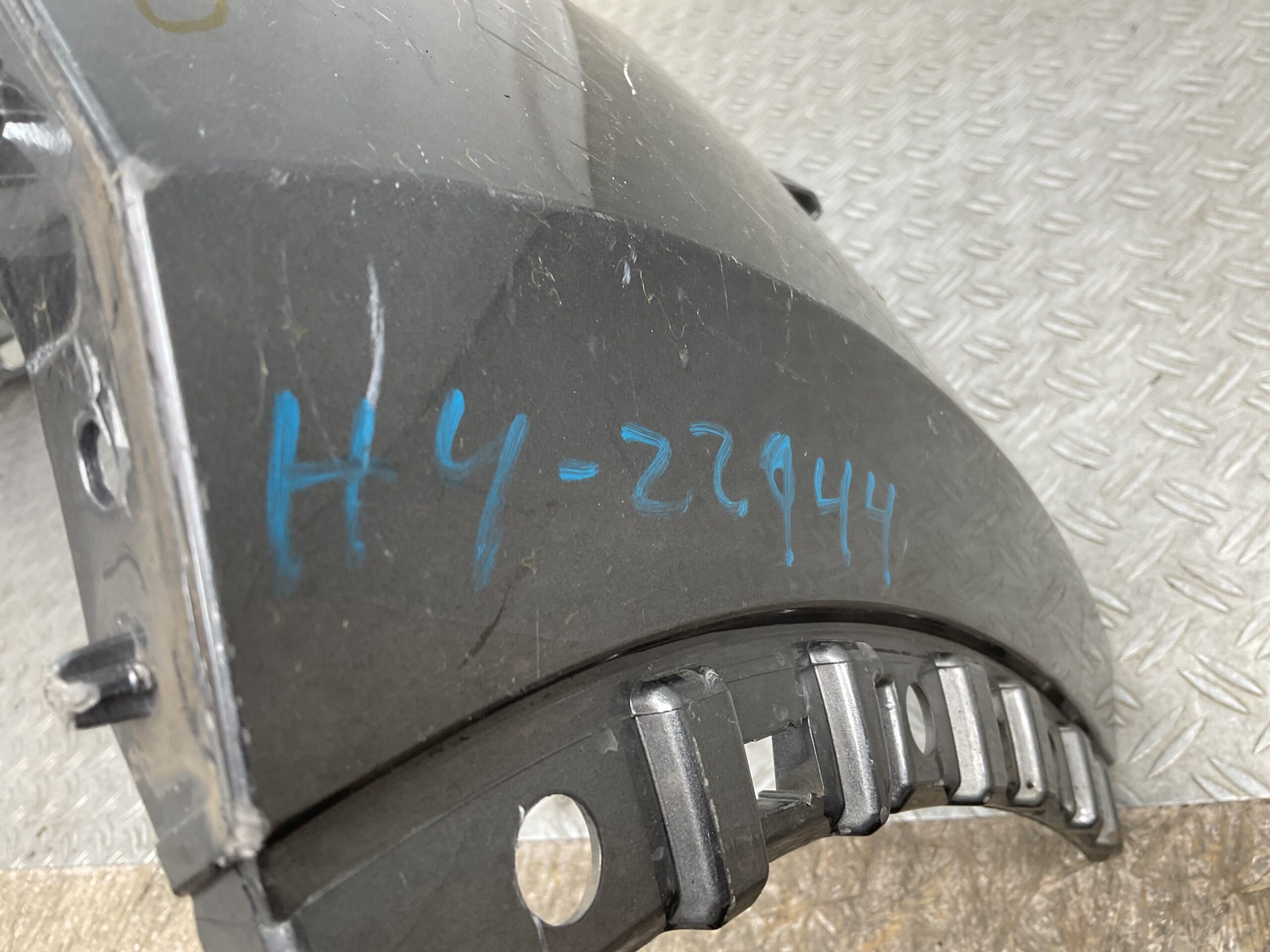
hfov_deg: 61.7
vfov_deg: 48.2
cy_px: 476
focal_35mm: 29
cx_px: 635
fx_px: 1064
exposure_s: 1/100
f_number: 1.8
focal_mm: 3
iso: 32
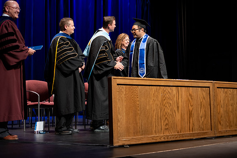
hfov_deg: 28.8
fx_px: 461
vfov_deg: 19.5
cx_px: 118
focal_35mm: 70
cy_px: 79
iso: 640
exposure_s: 1/250
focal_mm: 70
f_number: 2.8
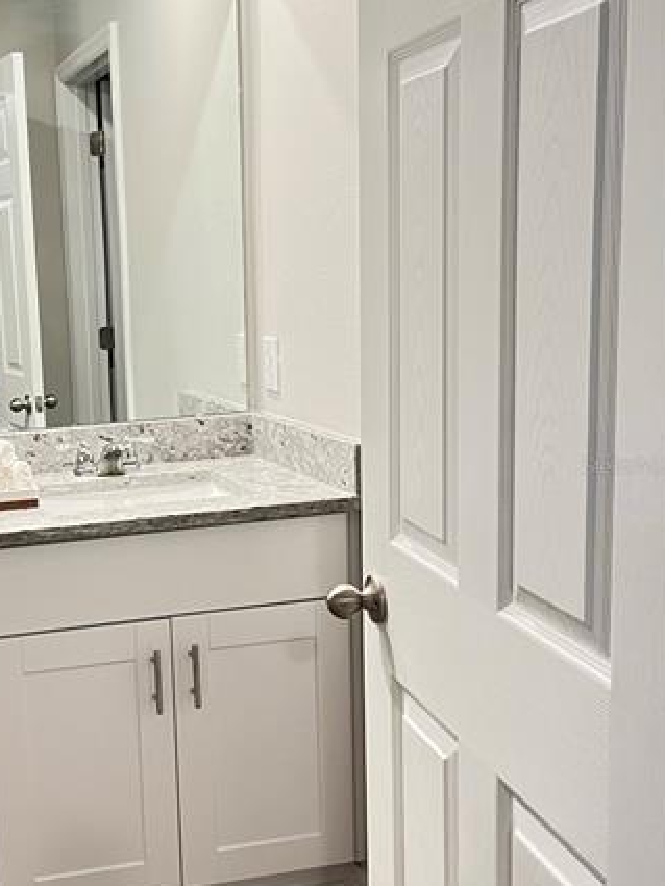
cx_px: 77
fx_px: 1203
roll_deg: +4.1
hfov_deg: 29.7
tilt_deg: -10.8
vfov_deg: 40.4
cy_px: 465
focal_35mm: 47
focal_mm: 5.1
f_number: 1.6
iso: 400
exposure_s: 1/60
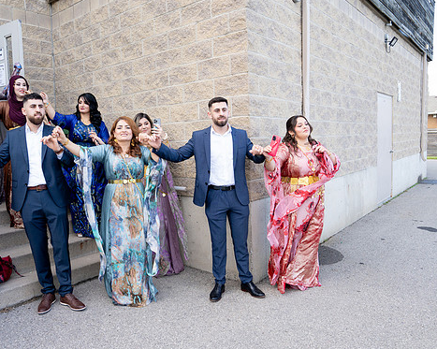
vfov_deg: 51.5
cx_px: 175
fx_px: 362
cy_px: 177
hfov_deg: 61.7
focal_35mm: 28
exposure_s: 1/1250
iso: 800
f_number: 2.8
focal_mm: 24
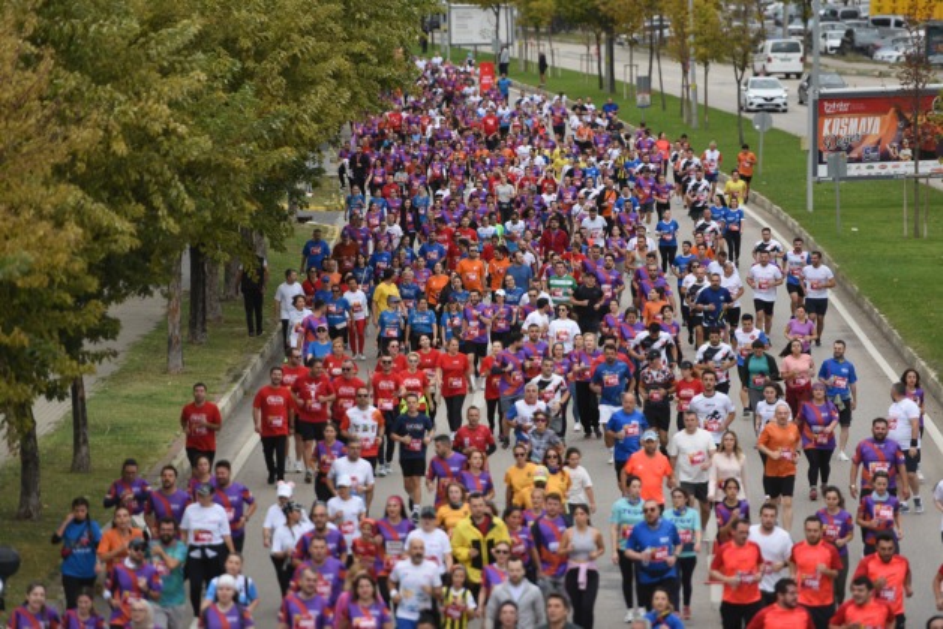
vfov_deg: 6.9
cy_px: 314
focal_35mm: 200
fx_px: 5241
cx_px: 472
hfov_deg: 10.3
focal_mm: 200
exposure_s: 1/2000
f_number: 2.8
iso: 320
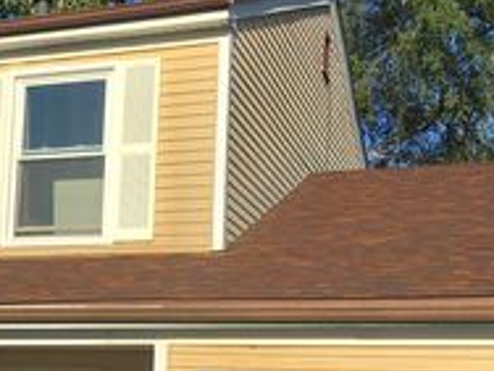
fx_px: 1099
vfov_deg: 18.8
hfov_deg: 24.5
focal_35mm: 77
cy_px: 338
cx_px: 34
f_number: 2.2
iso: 25
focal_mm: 4.15
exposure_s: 1/3663
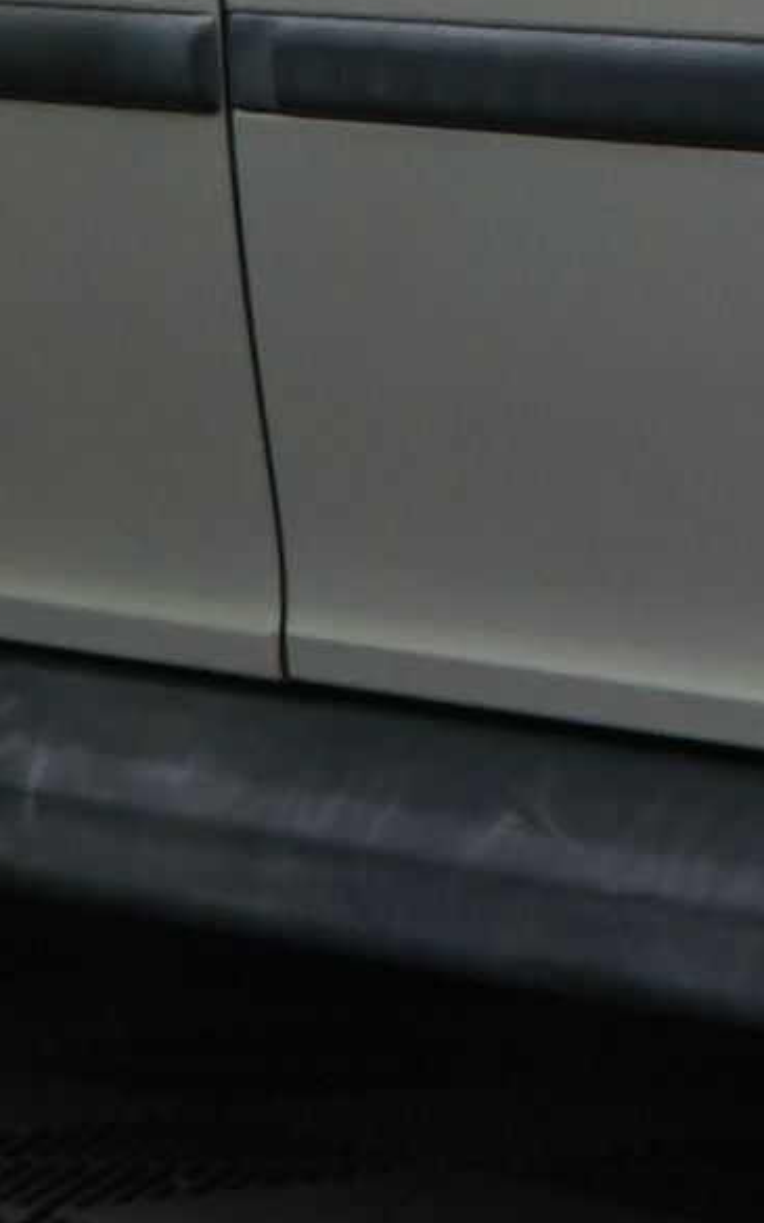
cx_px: 2828
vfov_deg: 5.0
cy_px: -938
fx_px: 13959
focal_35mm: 419
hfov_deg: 3.0
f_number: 5.6
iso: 400
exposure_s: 1/30
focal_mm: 40
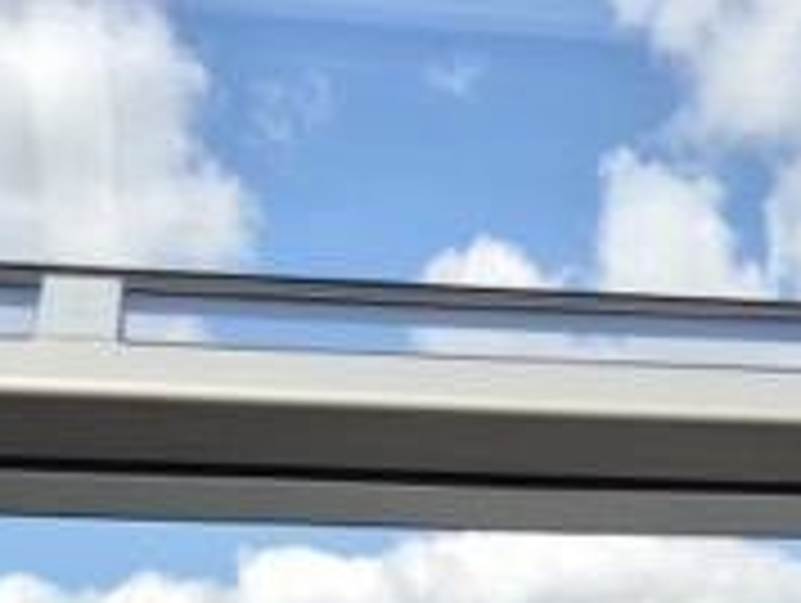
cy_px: 1210
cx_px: 778
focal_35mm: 93
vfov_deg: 13.6
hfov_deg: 20.5
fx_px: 2155
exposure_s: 1/1006
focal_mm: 5.4
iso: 25
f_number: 1.8
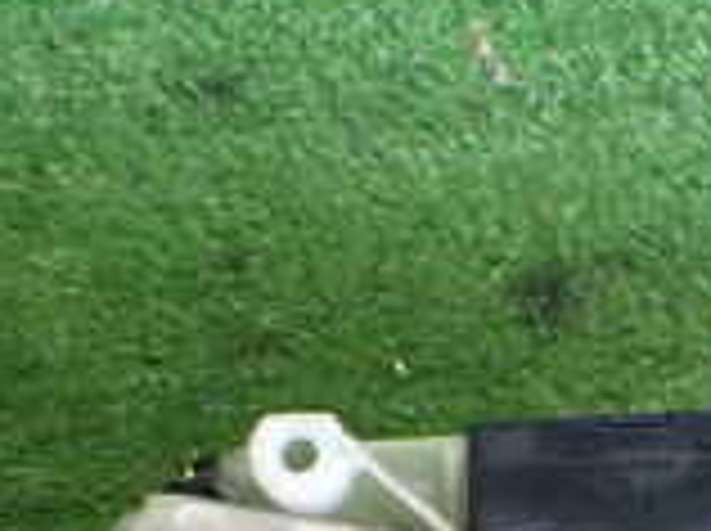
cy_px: 626
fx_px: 2338
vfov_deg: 12.7
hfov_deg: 17.2
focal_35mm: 114
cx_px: 540
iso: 800
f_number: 2.3
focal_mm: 5.4
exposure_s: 1/125
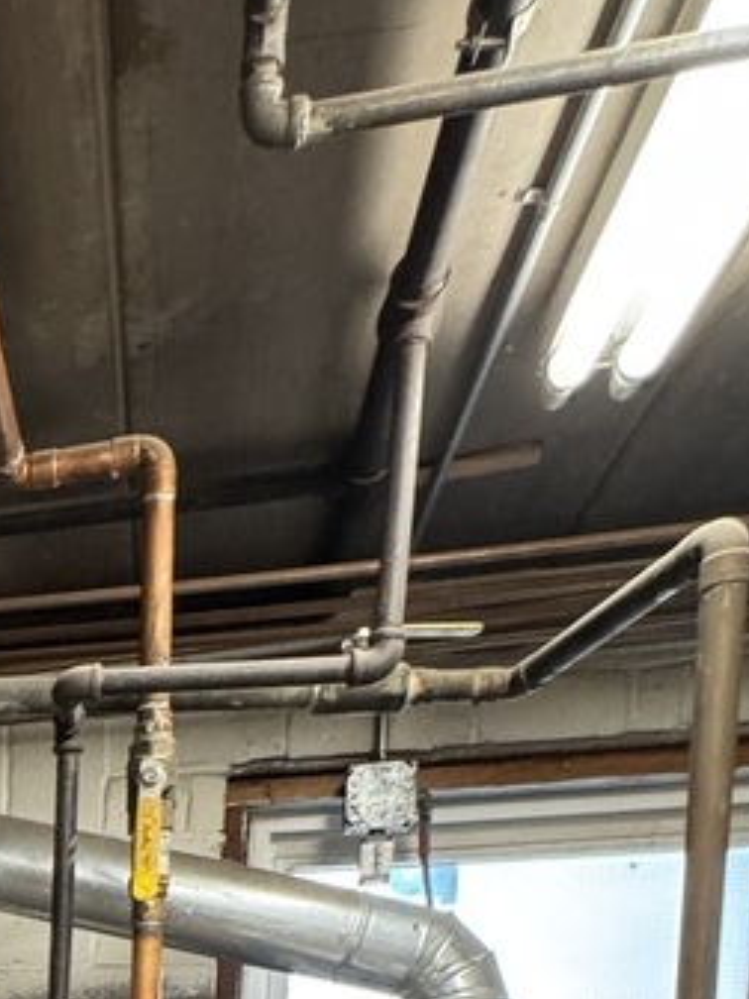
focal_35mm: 45
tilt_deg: -6.9
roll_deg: -1.5
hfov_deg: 27.2
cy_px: 1308
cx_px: -214
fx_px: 1298
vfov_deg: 31.8
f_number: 2.2
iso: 500
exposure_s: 1/60
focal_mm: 2.22
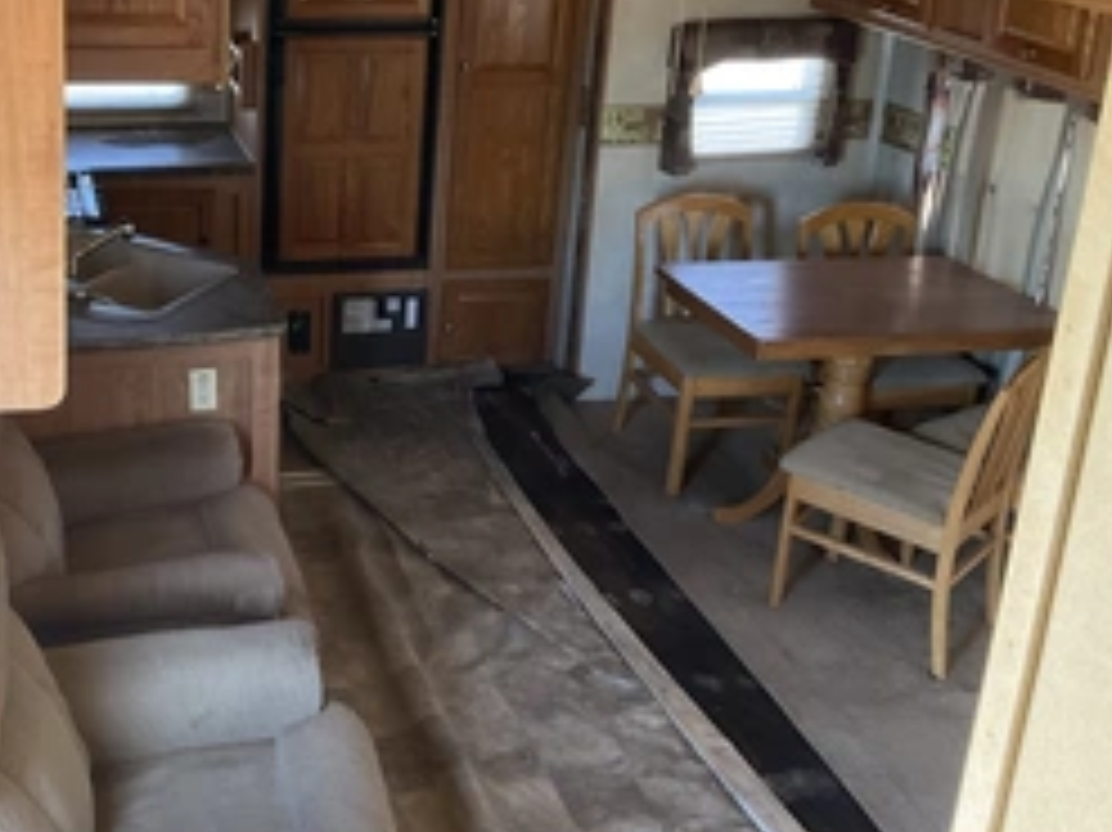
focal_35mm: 47
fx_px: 1509
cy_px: 279
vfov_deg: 30.6
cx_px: 311
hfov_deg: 39.6
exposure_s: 1/60
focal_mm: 3
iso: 80
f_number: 1.8
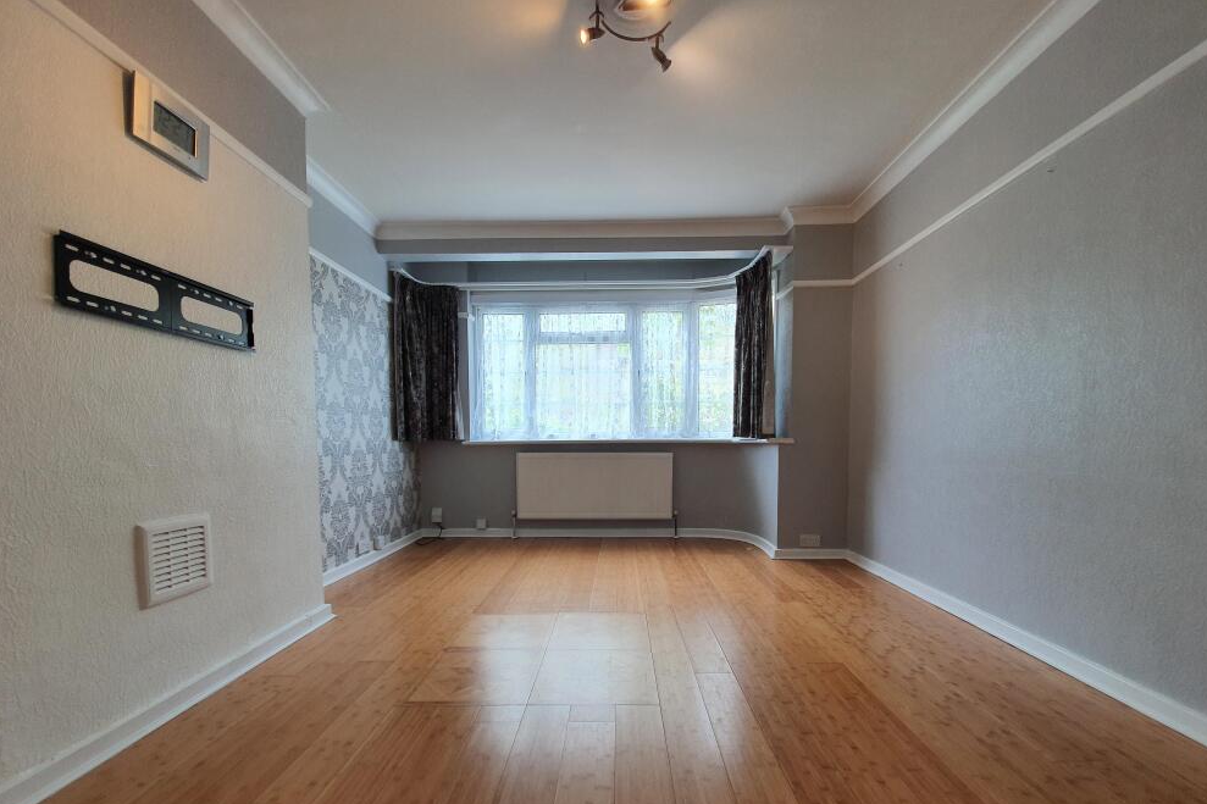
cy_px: 467
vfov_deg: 80.6
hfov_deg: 104.2
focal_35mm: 14
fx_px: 469
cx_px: 618
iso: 50
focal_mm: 1.8
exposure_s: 1/100
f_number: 2.2
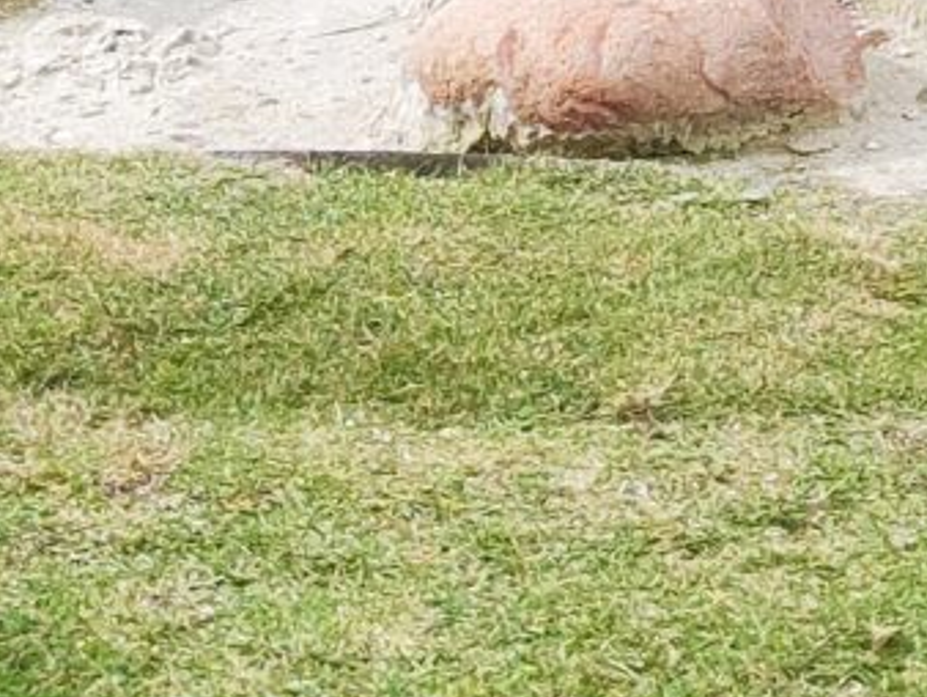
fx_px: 4663
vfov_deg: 7.8
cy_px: -1150
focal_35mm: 174
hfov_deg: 11.4
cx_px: 389
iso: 50
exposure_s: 1/187
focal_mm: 5.59
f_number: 1.88
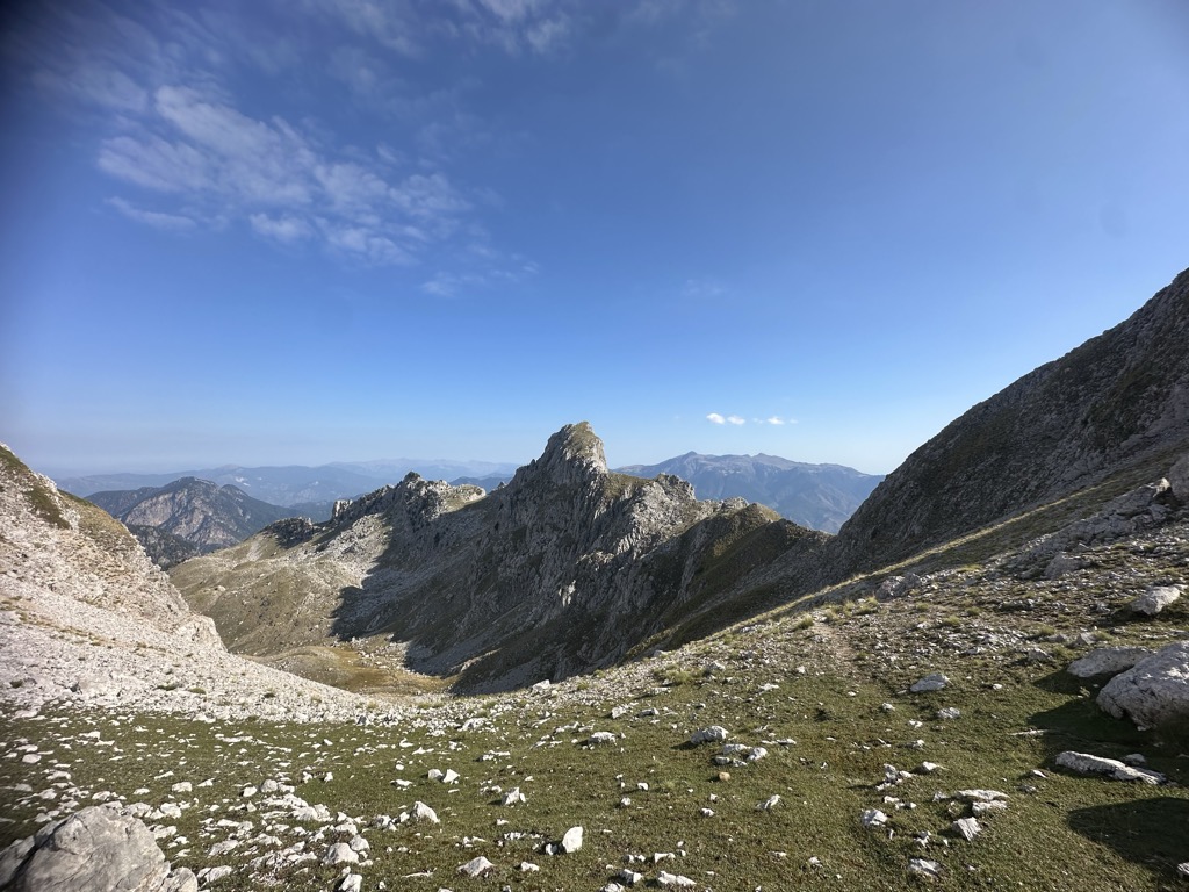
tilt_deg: +2.5
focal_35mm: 14
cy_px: 446
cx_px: 594
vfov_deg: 85.7
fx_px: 481
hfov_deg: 102.1
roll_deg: -0.4
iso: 50
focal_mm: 2.22
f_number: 2.2
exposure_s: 1/1887
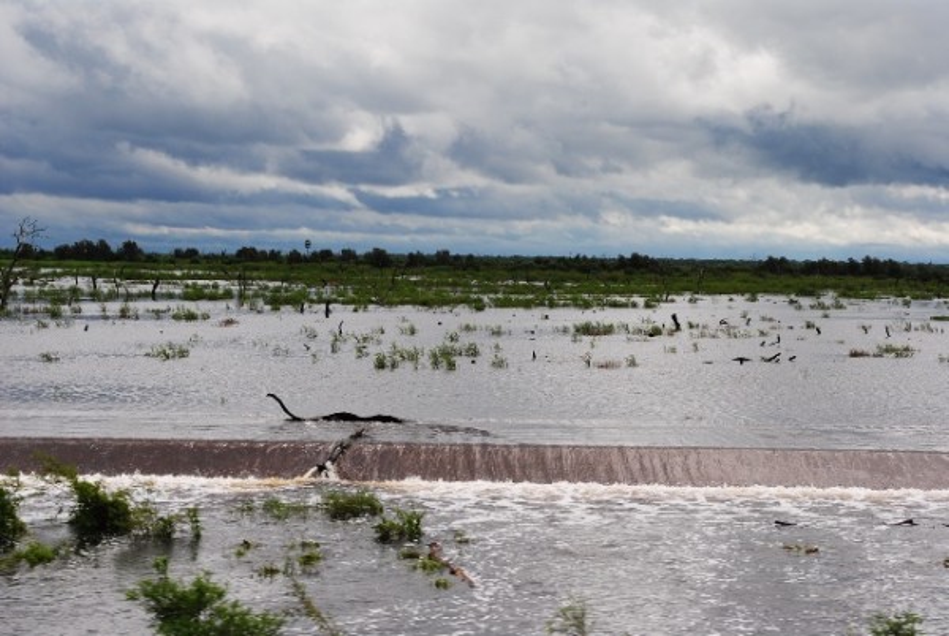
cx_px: 474
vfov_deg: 16.6
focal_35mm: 82
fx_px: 2178
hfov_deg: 24.6
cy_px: 318
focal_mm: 55
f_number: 10
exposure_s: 1/250
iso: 100
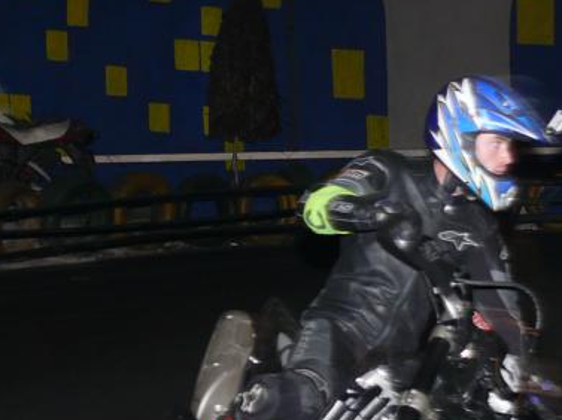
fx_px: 2514
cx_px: 532
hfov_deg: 12.6
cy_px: 320
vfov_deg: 9.5
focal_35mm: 155
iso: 100
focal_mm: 12
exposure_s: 1/30
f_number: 3.2
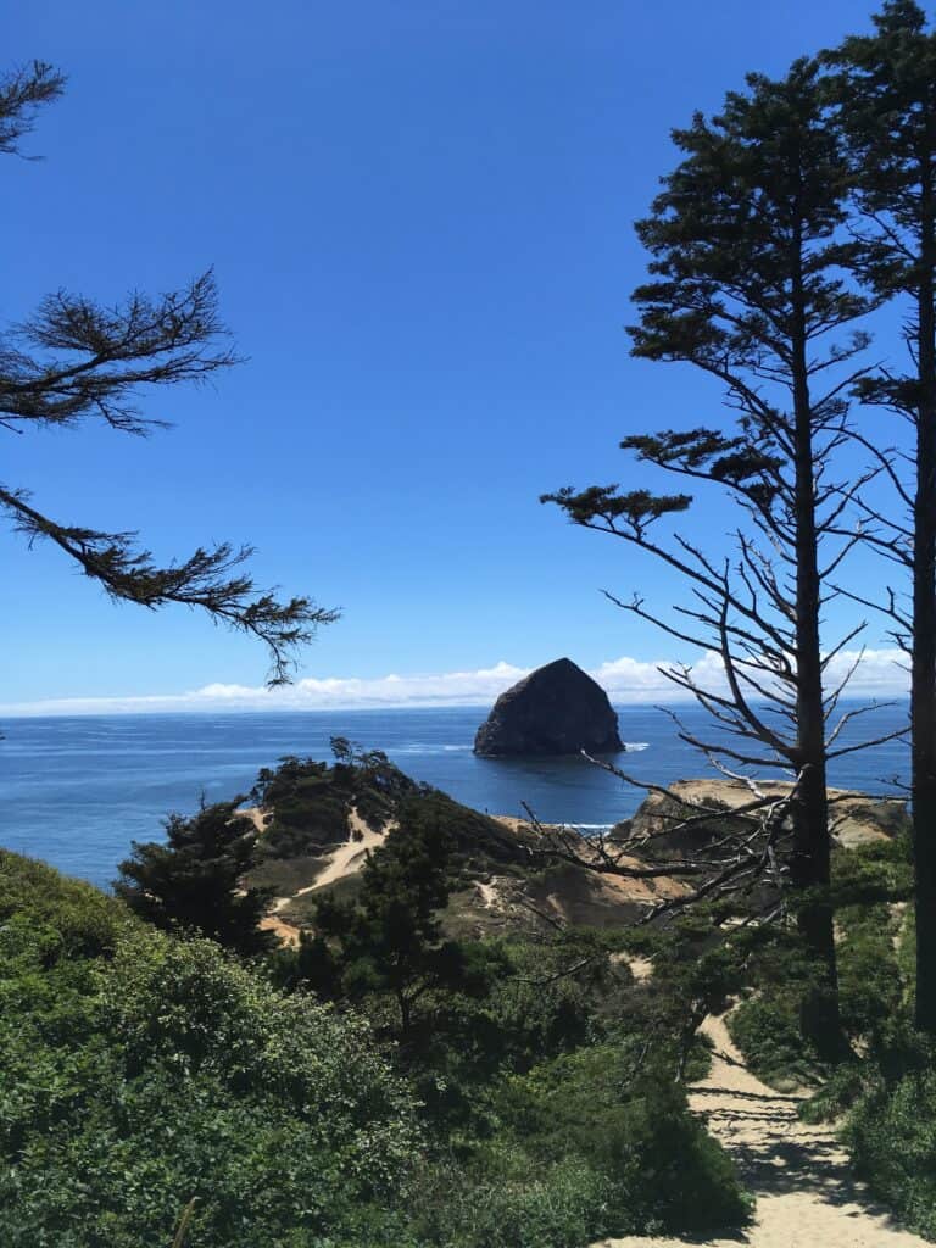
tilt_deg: +4.8
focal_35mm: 29
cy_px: 624
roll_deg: +2.6
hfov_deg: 48.2
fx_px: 1046
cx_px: 468
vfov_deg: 61.7
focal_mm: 4.15
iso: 25
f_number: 2.2
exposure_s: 1/2331
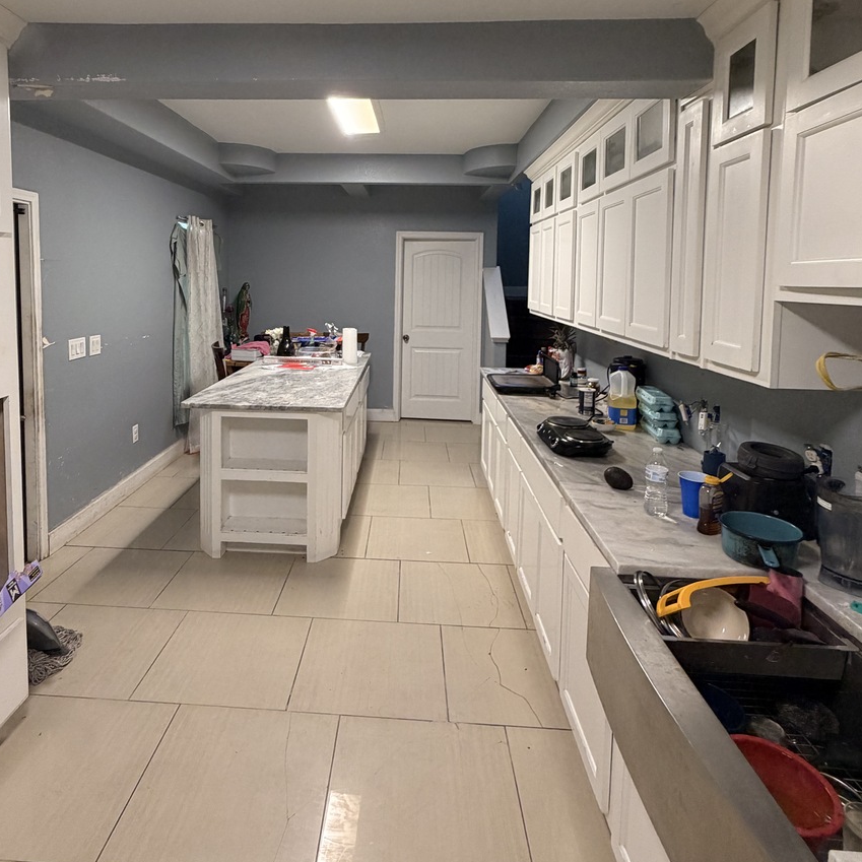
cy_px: 317
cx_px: 377
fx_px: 592
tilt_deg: -3.3
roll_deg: -0.5
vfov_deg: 70.8
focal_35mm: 21
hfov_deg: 71.8
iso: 250
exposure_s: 1/60
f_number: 2.2
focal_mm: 2.22
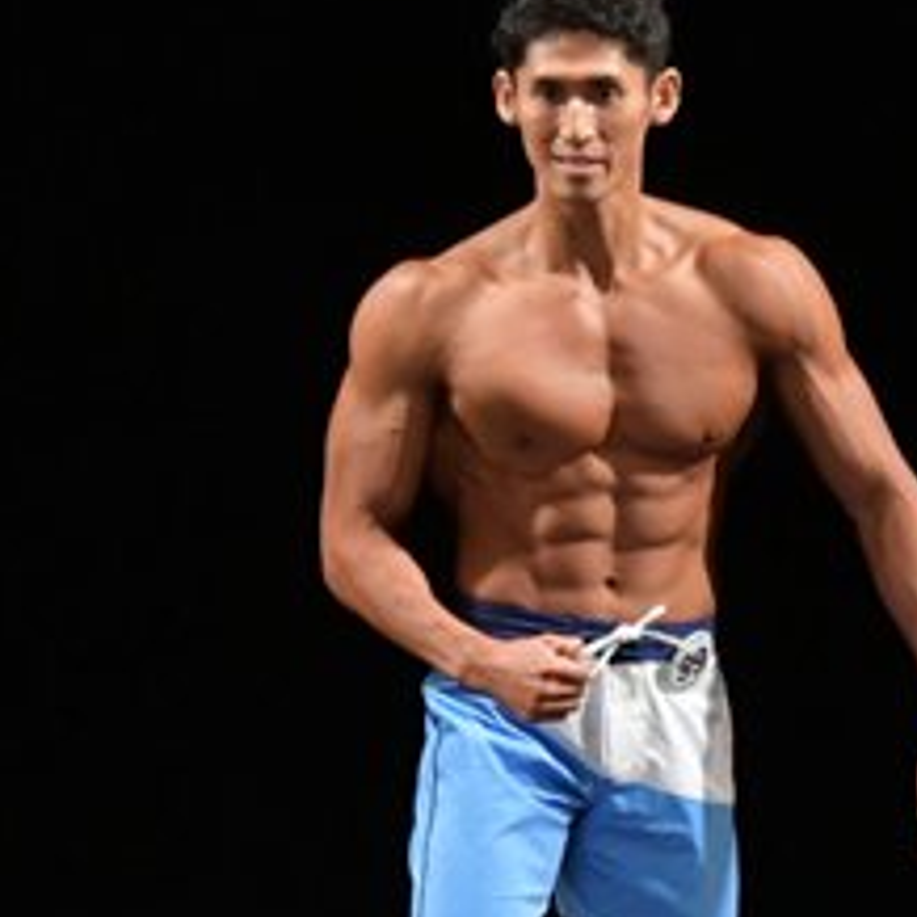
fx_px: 23047
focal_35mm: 769
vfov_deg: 2.3
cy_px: 681
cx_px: 641
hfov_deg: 2.3
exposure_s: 1/400
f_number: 5.6
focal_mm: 170
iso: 3200
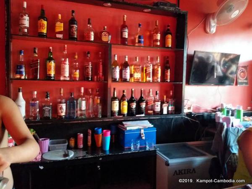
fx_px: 189
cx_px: 126
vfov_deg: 53.1
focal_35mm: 26
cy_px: 94
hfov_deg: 67.3
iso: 640
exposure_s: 1/14
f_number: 1.7
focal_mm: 3.93
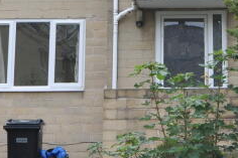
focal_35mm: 130
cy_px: -39
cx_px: 183
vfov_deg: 10.3
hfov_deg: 15.7
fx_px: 859
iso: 200
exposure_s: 1/160
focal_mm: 20
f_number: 6.3
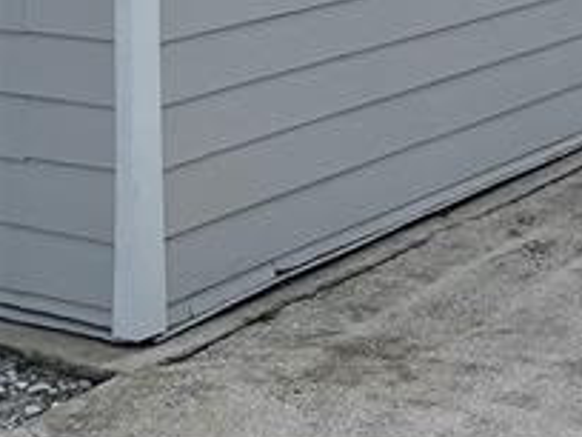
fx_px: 1648
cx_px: 819
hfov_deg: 18.2
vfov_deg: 14.2
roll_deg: +0.8
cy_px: -209
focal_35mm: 98
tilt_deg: -2.6
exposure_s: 1/4464
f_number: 1.6
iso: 32
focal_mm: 4.2
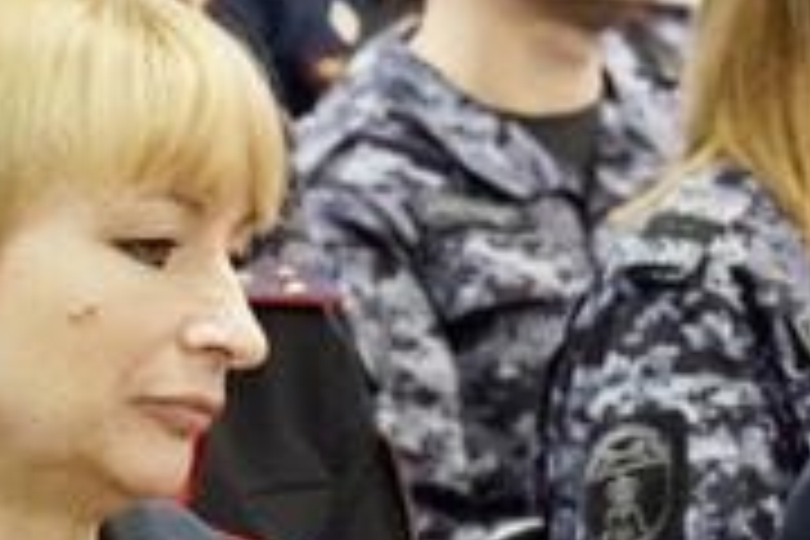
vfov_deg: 4.0
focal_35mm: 338
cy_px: 900
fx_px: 7604
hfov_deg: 6.1
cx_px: 783
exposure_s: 1/80
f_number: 5.6
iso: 6400
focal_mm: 54
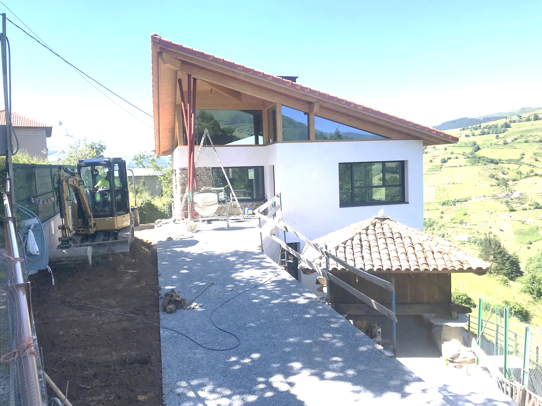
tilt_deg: -3.0
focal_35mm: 29
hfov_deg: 61.6
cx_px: 279
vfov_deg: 48.2
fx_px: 454
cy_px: 209
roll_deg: +2.5
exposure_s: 1/1330
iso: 20
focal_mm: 3.99
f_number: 1.8
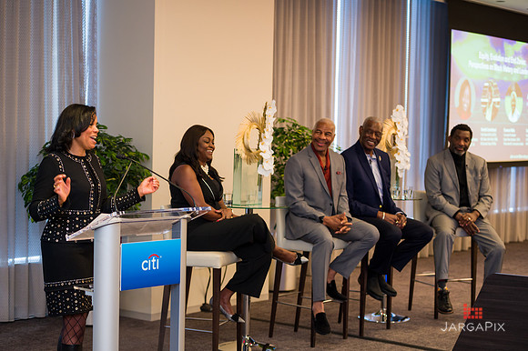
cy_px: 176
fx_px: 1026
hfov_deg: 28.9
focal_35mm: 70
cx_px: 264
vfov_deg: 19.4
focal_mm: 70
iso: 800
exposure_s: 1/200
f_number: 3.2
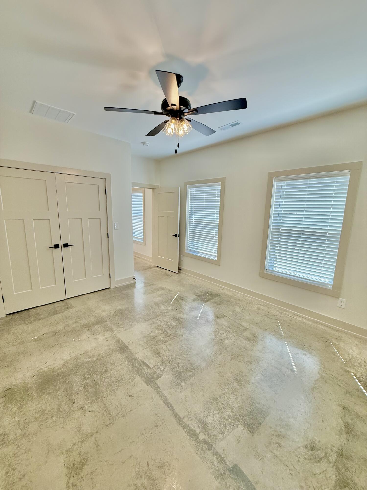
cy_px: 245
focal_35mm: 14
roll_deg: -0.7
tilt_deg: -8.8
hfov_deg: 85.7
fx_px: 198
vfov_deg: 102.1
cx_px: 184
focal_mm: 2.22
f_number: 2.2
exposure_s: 1/120
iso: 100
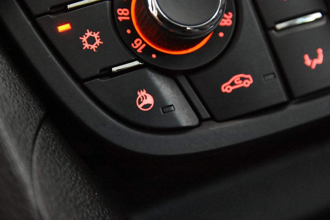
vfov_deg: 13.0
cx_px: 165
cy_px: 110
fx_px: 962
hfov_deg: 19.5
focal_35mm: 105
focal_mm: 70
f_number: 4
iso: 12800
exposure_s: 1/60
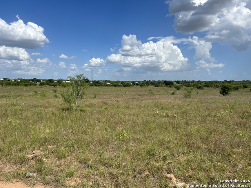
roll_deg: +0.8
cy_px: 94
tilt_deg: -4.0
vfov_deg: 53.1
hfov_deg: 67.3
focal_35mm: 26
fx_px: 189
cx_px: 126
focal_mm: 5.7
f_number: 1.5
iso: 50
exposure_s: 1/6993
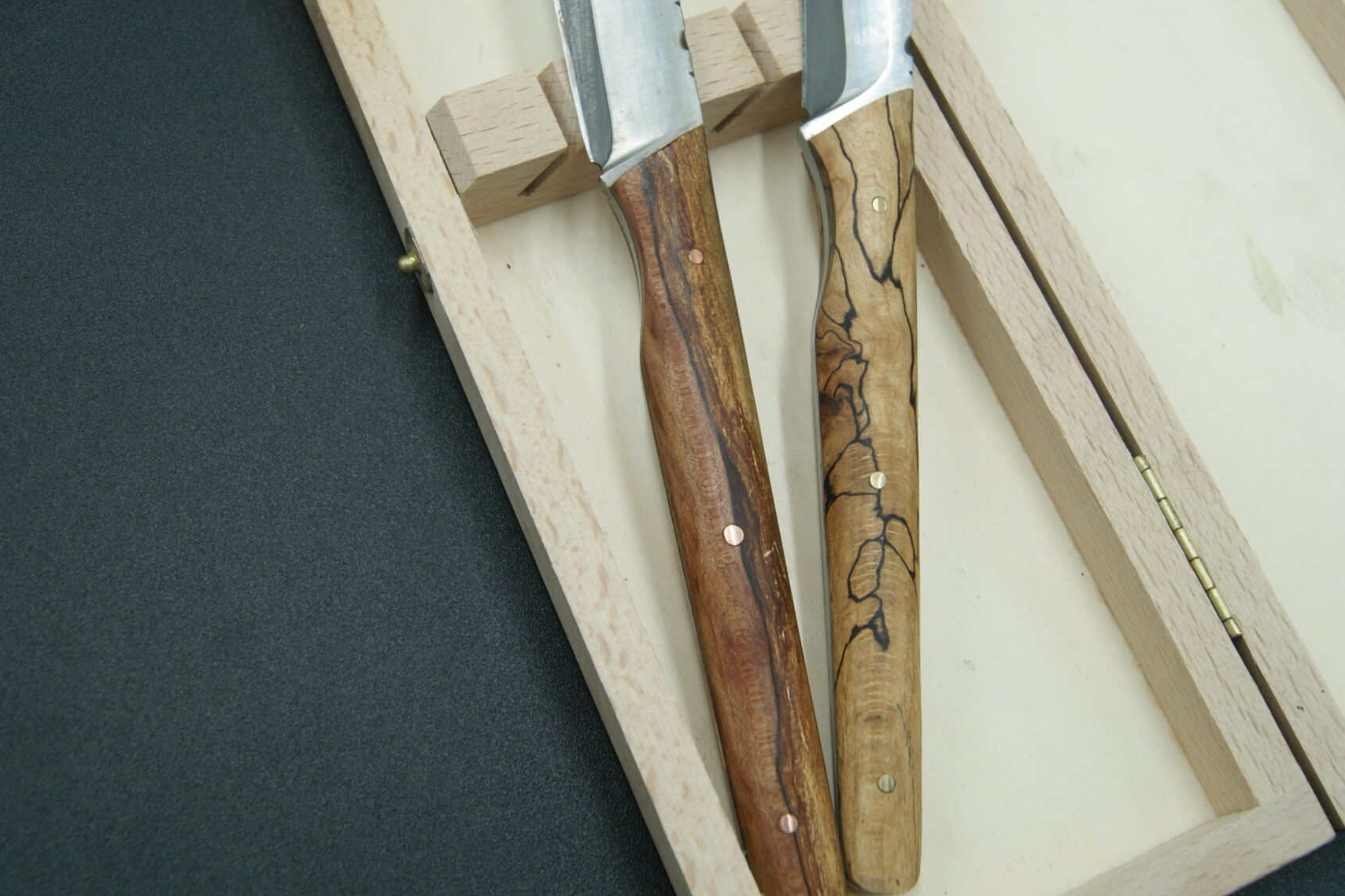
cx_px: 672
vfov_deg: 29.7
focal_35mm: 45
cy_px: 305
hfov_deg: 43.6
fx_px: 1681
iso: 100
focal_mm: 20
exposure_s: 1/100
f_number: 5.6
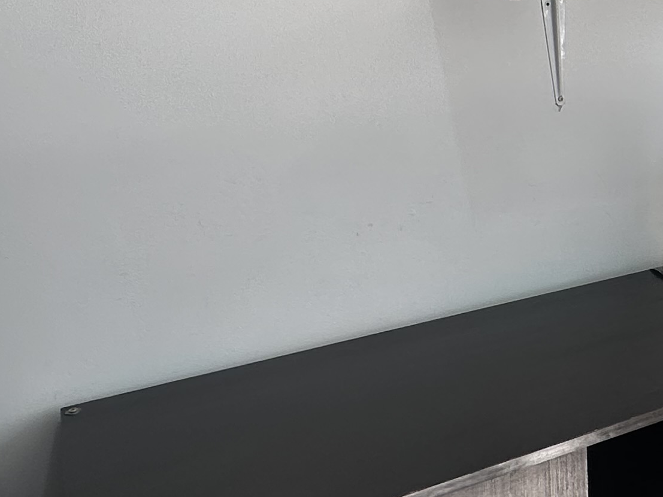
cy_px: 73
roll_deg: -0.5
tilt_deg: -8.0
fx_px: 977
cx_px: 809
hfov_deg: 31.1
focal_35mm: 51
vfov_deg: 27.7
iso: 40
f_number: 2.2
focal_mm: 2.22
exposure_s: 1/144
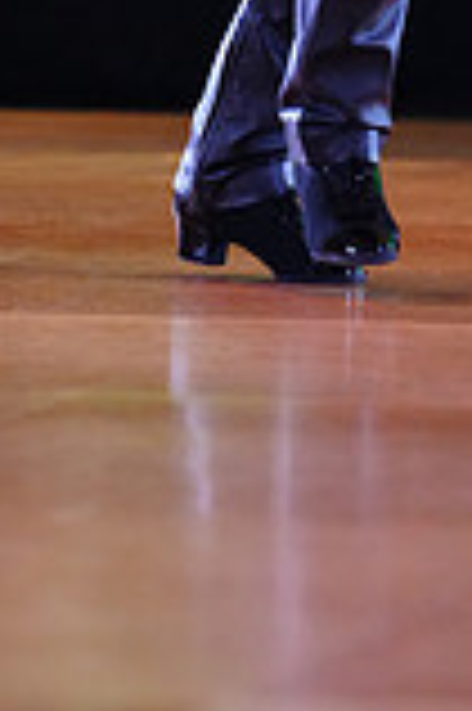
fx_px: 7391
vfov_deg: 5.5
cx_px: 528
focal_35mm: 375
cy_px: -256
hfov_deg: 3.7
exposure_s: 1/400
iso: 6400
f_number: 2.8
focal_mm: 102
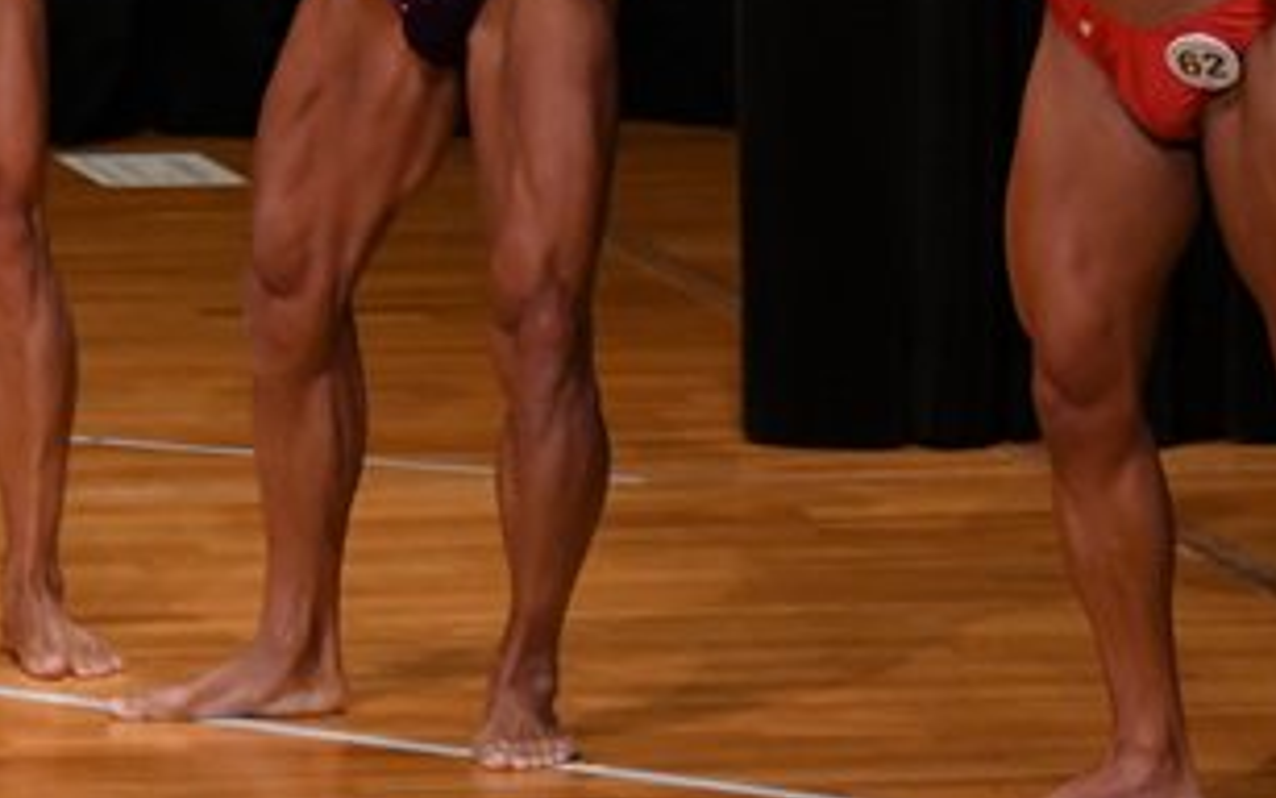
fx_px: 21460
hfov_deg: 3.4
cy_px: -54
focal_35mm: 617
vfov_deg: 2.1
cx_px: 933
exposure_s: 1/400
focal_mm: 160
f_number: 5.6
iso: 3200
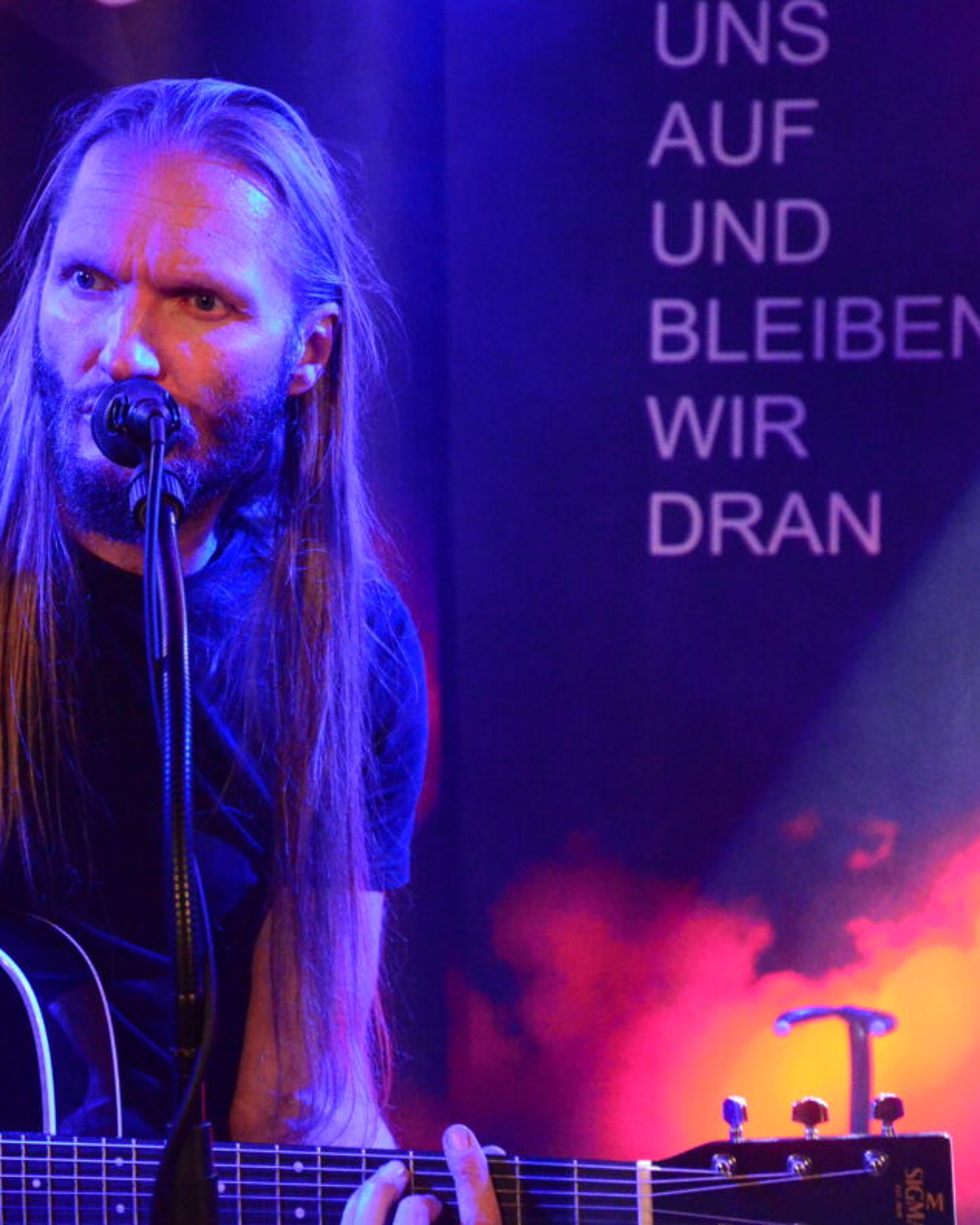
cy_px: 612
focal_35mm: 132
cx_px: 230
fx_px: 4784
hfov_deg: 11.7
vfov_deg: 14.6
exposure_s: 1/100
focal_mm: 62
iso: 6400
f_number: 5.3
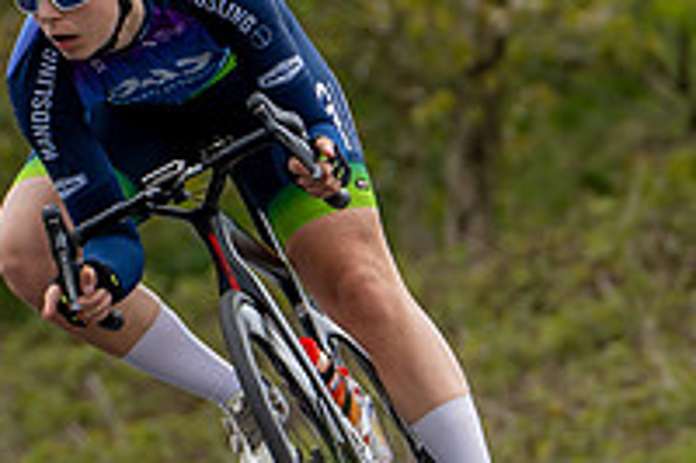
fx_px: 12614
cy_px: -25
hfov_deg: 3.2
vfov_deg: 2.1
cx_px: 146
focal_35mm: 653
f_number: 3.5
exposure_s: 1/640
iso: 200
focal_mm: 131
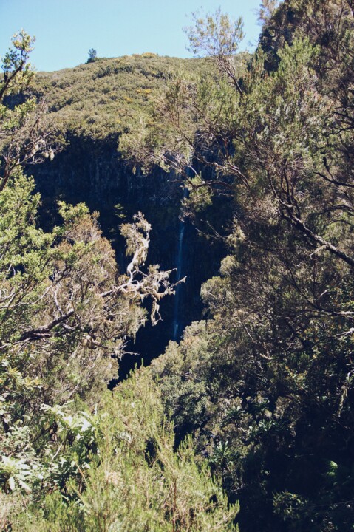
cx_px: 177
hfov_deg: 22.6
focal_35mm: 60
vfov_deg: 33.4
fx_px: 886
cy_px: 266
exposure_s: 1/200
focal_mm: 40
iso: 200
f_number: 7.1
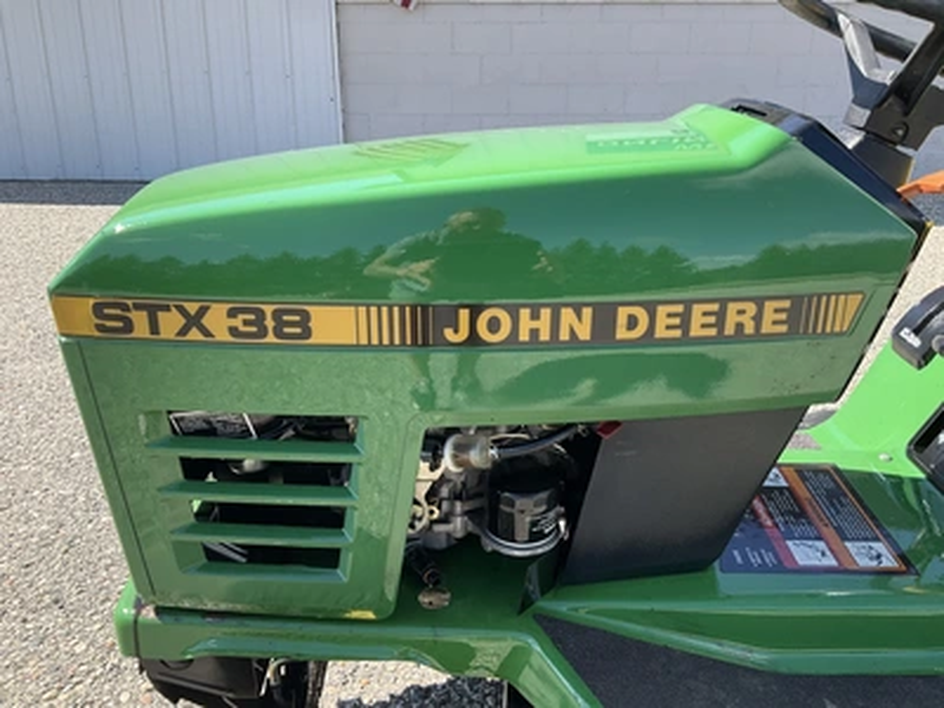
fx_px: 791
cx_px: 472
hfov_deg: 61.7
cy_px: 354
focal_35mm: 29
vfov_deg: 48.2
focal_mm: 3
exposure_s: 1/551
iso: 25
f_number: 1.8
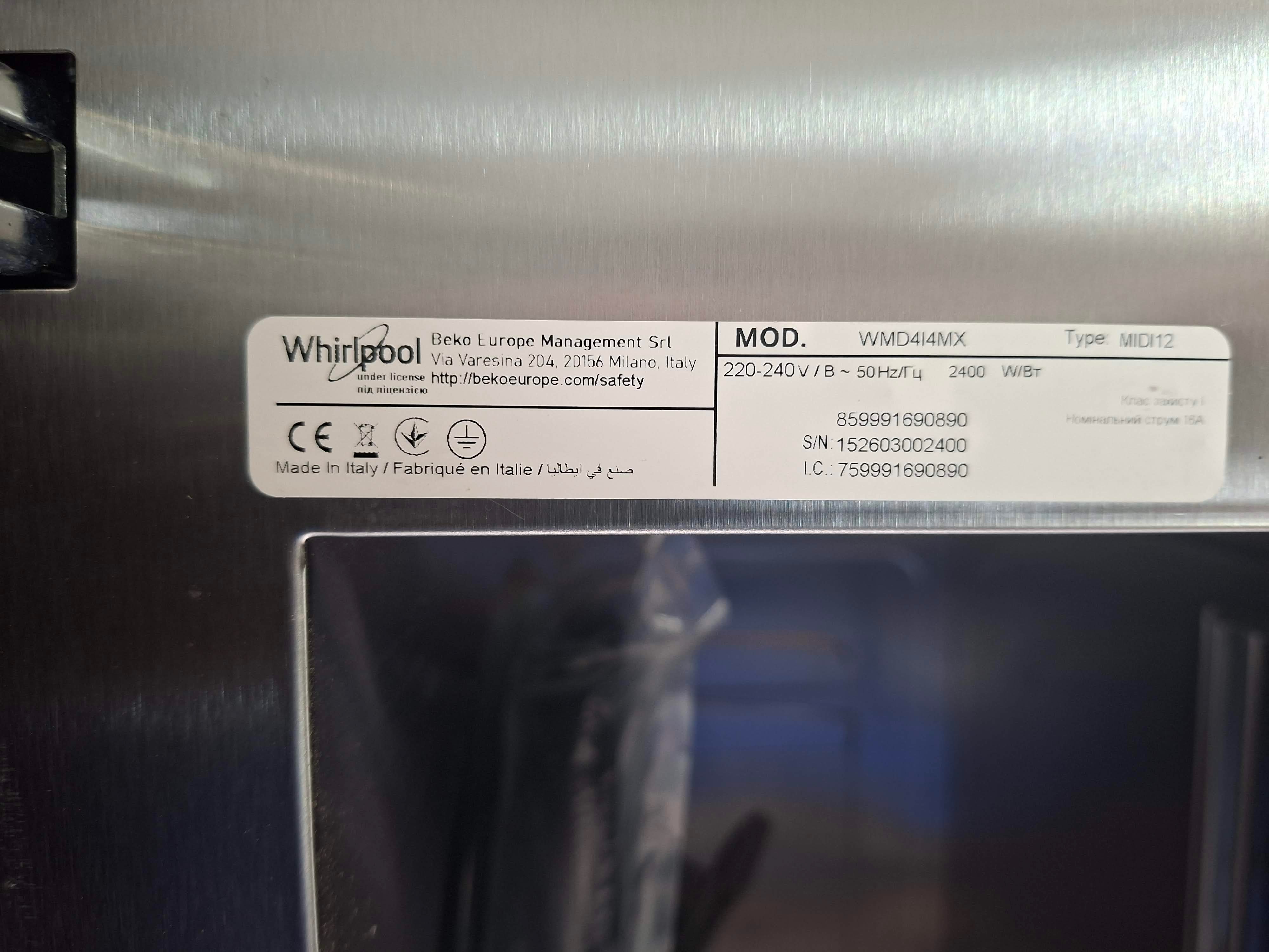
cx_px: 634
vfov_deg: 58.9
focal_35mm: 23
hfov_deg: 73.9
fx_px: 843
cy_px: 476
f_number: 1.8
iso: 250
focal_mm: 5.54
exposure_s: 1/33
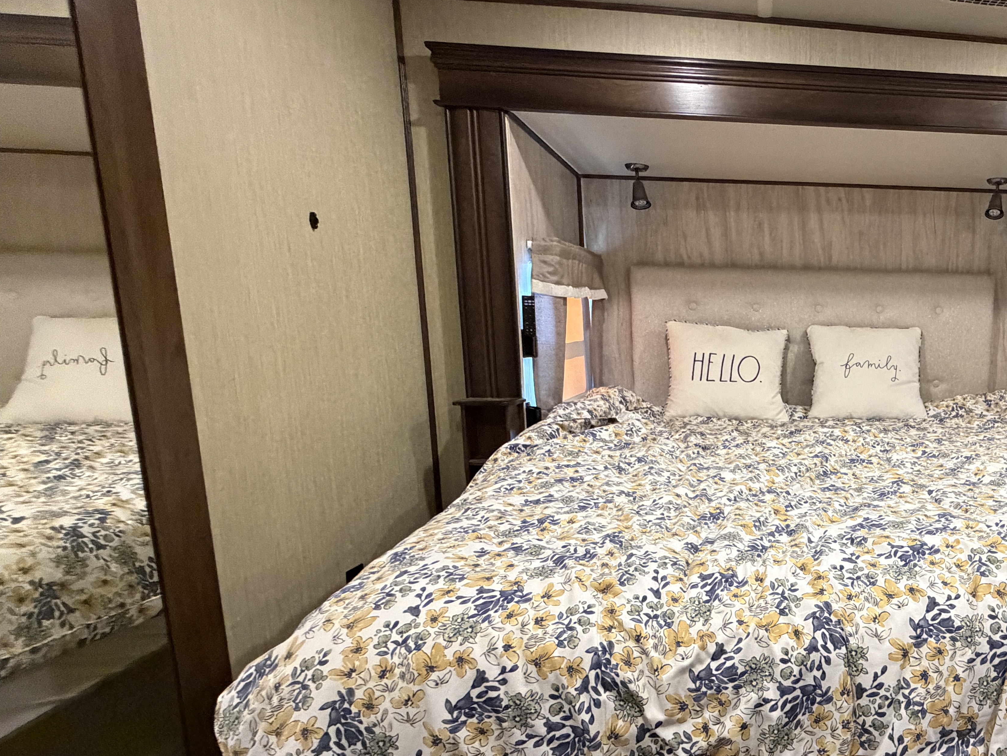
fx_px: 698
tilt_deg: -8.6
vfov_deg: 56.6
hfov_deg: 63.7
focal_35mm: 24
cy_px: 431
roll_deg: +0.3
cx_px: 841
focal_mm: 2.22
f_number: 2.2
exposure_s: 1/60
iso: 640
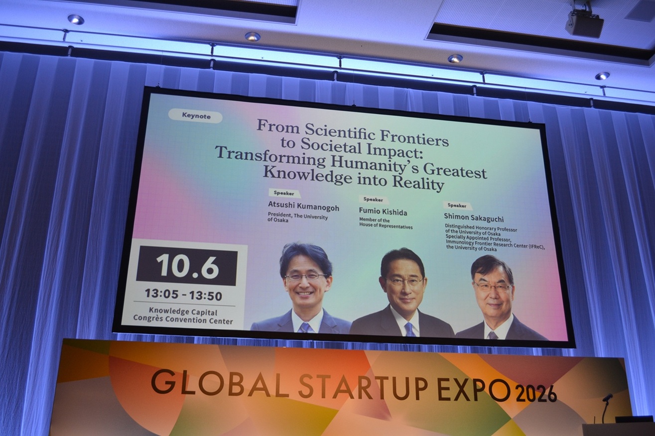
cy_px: 218
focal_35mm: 33
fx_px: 600
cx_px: 328
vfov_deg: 39.9
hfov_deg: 57.2
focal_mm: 22
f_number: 4.5
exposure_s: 1/80
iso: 400
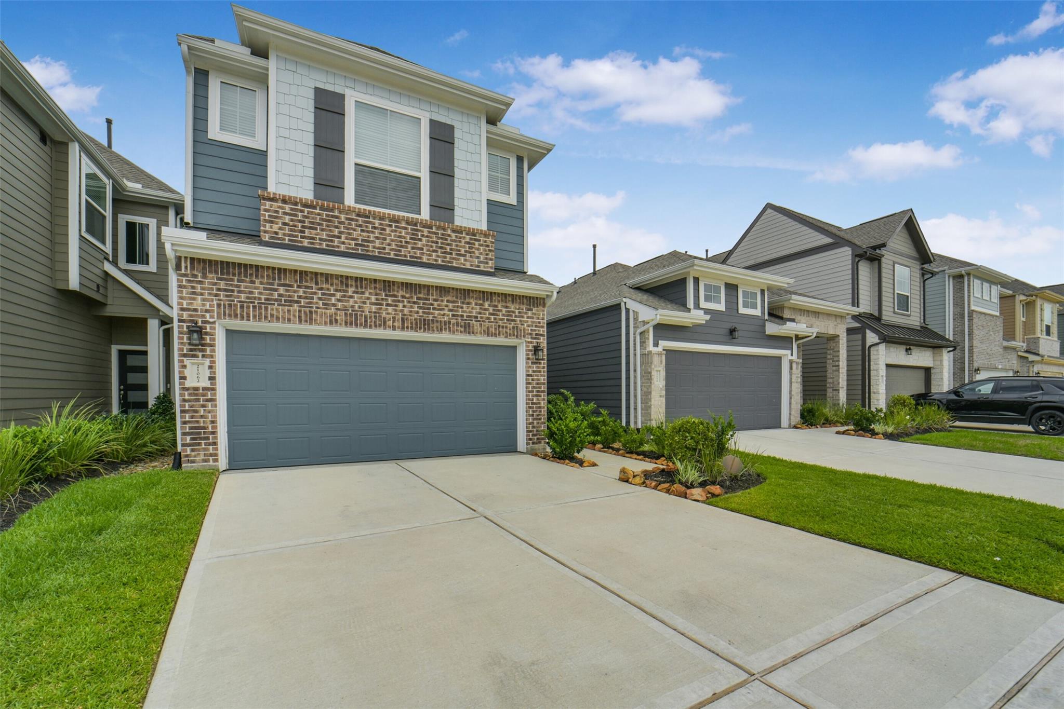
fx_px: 414
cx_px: 532
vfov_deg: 81.2
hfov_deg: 104.2
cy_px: 354
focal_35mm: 14
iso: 500
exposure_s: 1/1000
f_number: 11
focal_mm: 14
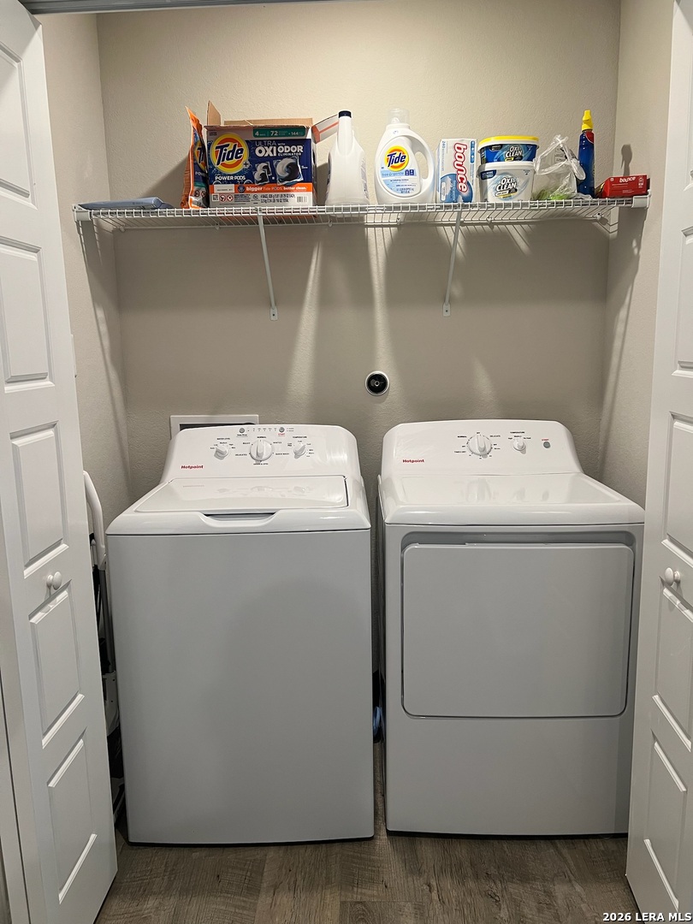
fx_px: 694
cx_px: 346
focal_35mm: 26
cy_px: 462
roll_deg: +1.3
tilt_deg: -9.6
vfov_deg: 67.3
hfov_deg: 53.1
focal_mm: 5.7
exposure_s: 1/60
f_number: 1.5
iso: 100
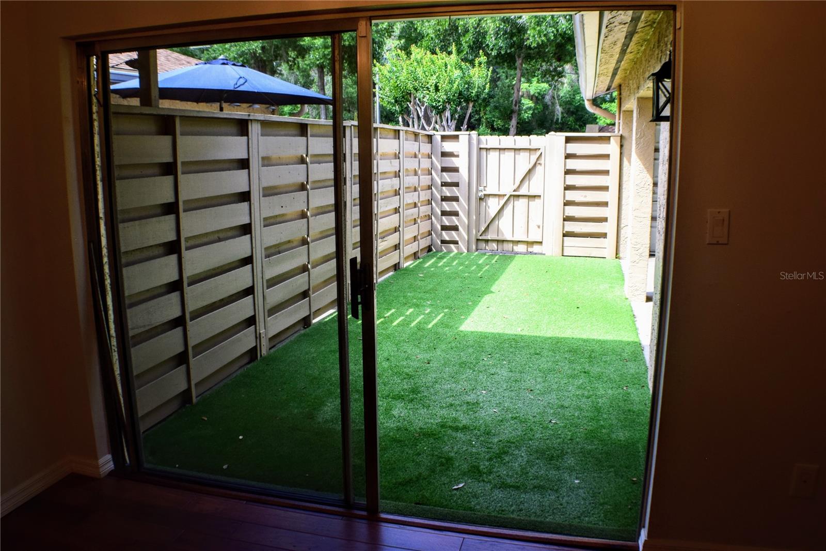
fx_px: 860
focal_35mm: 38
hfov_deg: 51.3
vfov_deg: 35.5
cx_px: 413
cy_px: 276
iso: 400
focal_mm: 25
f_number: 10
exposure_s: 1/200
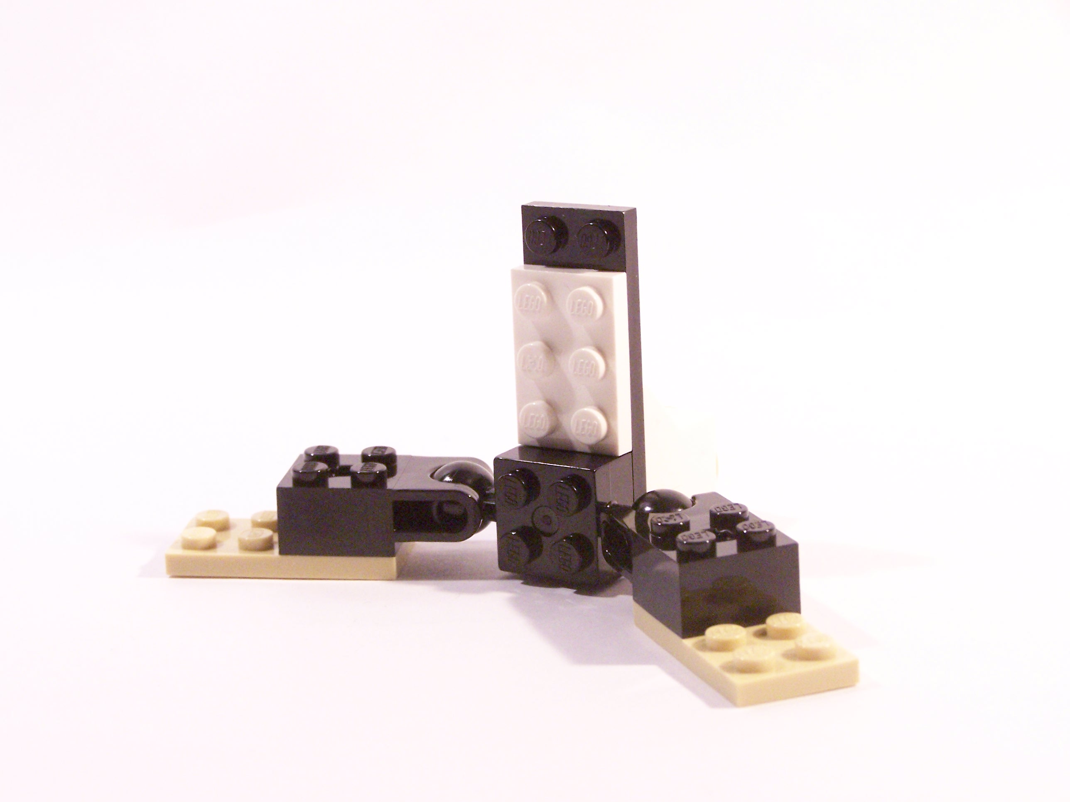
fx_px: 2535
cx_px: 535
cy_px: 401
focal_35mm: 82
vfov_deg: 18.0
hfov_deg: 23.8
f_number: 3.6
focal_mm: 13.7
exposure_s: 1/30
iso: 400
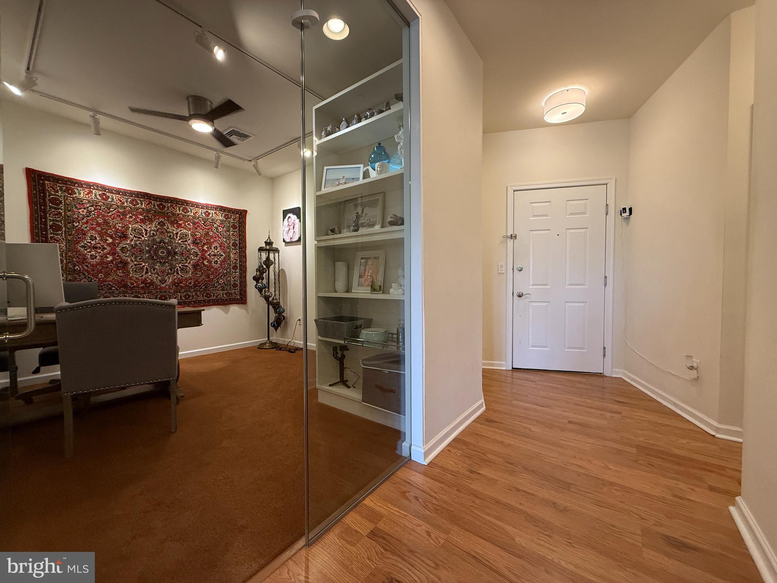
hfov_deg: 102.1
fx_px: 314
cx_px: 388
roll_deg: +0.5
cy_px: 292
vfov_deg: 85.7
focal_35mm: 14
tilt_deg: -1.4
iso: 320
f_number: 2.2
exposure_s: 1/120
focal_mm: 2.22
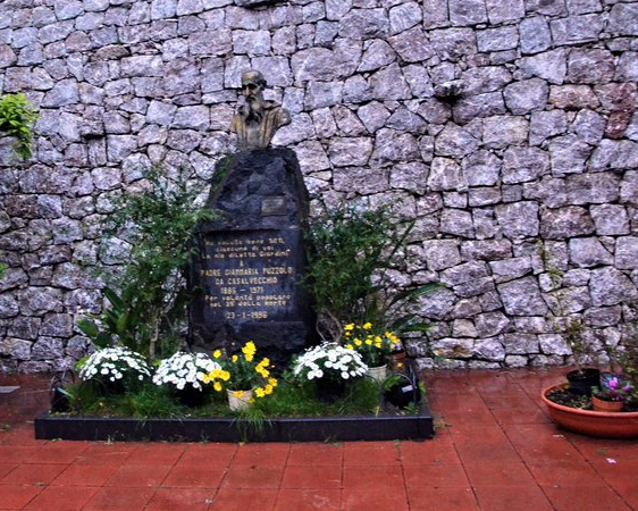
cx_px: 212
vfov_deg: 41.1
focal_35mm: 36
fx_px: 680
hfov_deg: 49.4
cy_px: 216
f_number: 5.6
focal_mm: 18
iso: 5000
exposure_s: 1/6
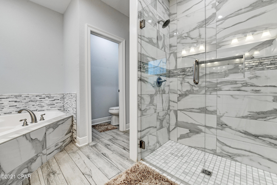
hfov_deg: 104.3
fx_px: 108
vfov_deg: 81.2
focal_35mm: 14
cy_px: 92
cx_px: 138
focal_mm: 14
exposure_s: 1/15
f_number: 13
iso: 640
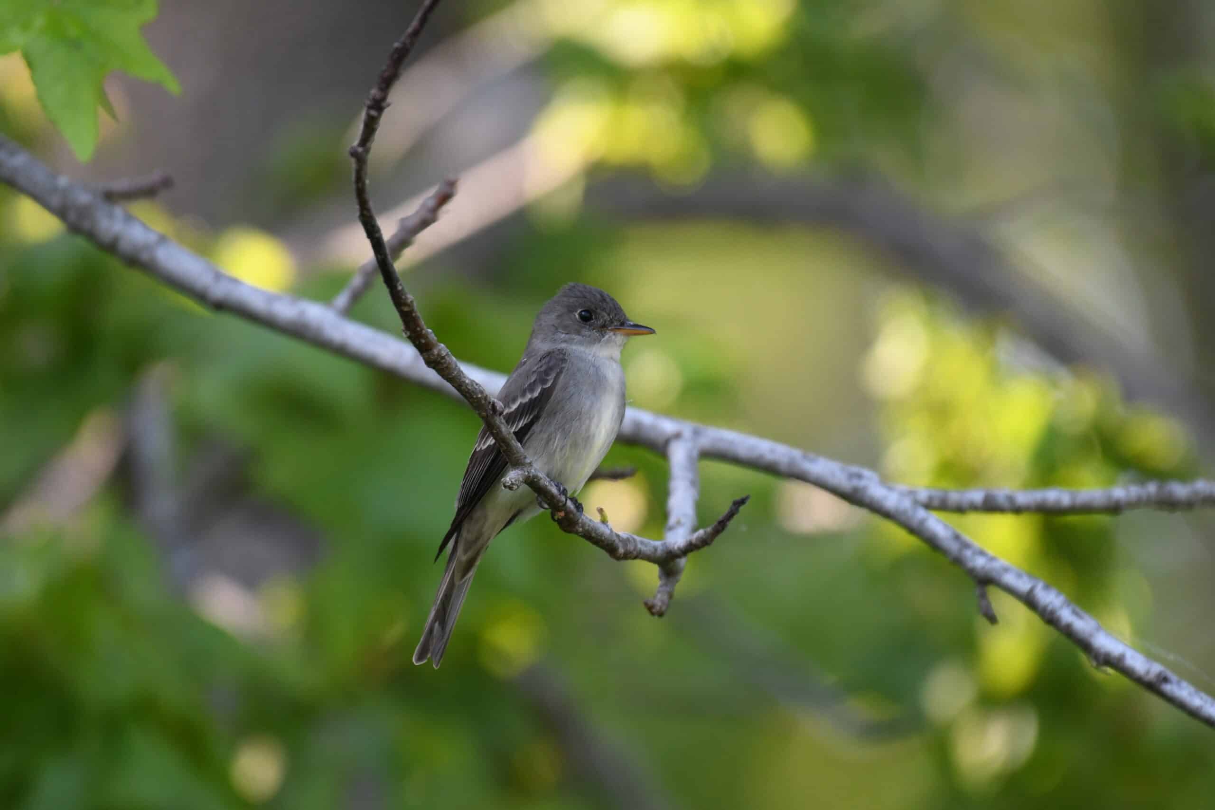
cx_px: 608
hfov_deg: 2.7
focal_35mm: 750
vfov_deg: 1.8
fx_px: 25312
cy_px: 405
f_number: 5.6
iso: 1400
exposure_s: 1/800
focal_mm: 500
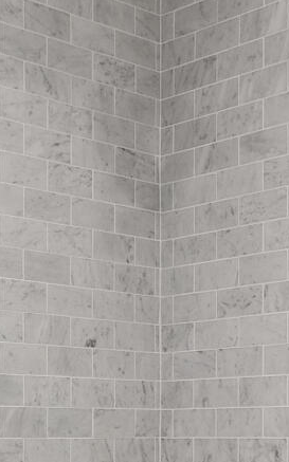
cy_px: 512
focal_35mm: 84
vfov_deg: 23.1
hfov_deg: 15.5
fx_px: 1059
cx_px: 104
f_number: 7.1
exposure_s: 1/4
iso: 320
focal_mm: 12
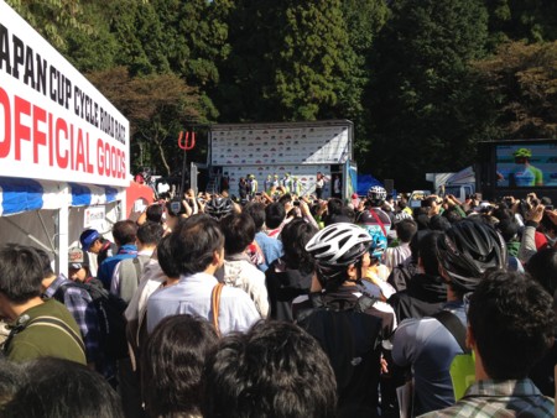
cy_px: 209
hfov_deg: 52.6
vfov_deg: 40.7
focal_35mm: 35
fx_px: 563
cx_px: 278
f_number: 2.4
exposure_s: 1/1022
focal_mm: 4.28
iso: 50
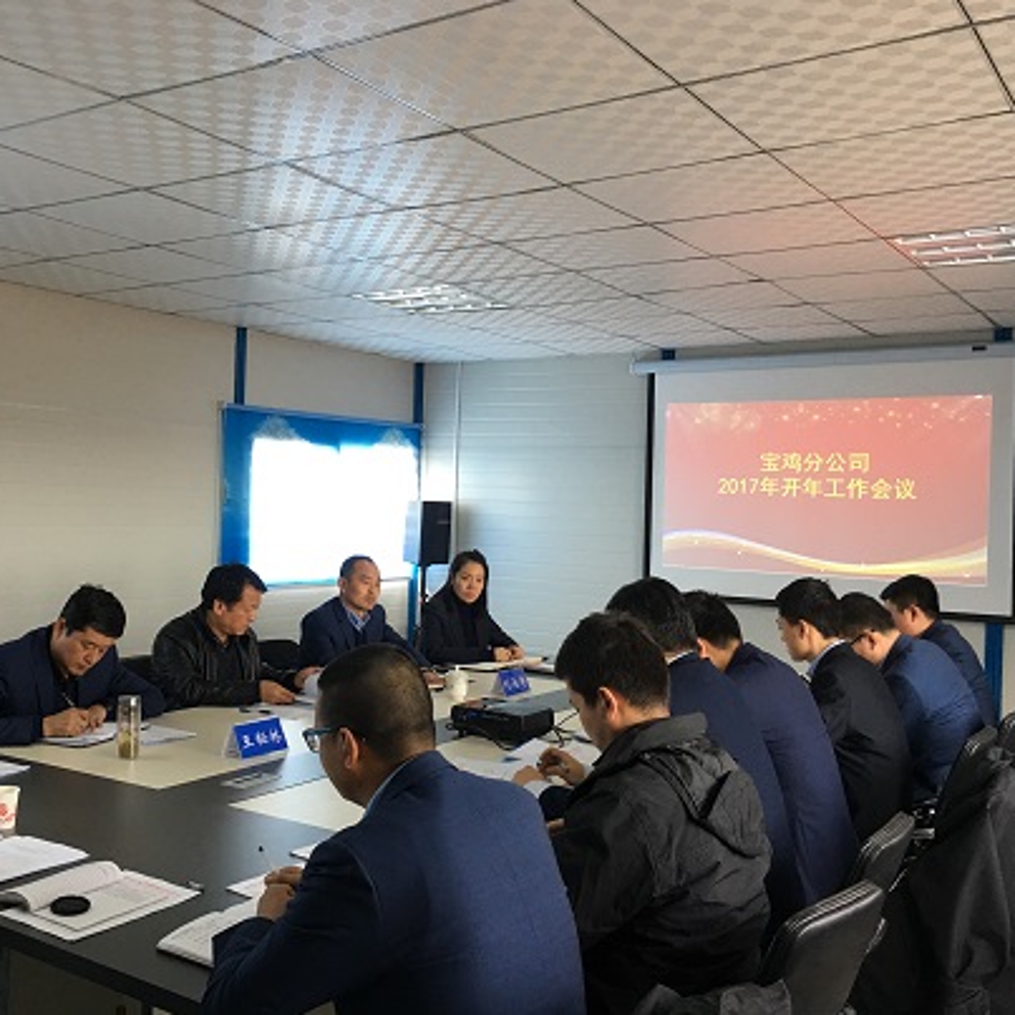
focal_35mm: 35
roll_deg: -2.7
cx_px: 395
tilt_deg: +1.0
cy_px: 499
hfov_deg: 46.9
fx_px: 1161
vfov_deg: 47.2
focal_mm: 4.15
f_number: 2.2
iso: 50
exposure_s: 1/33
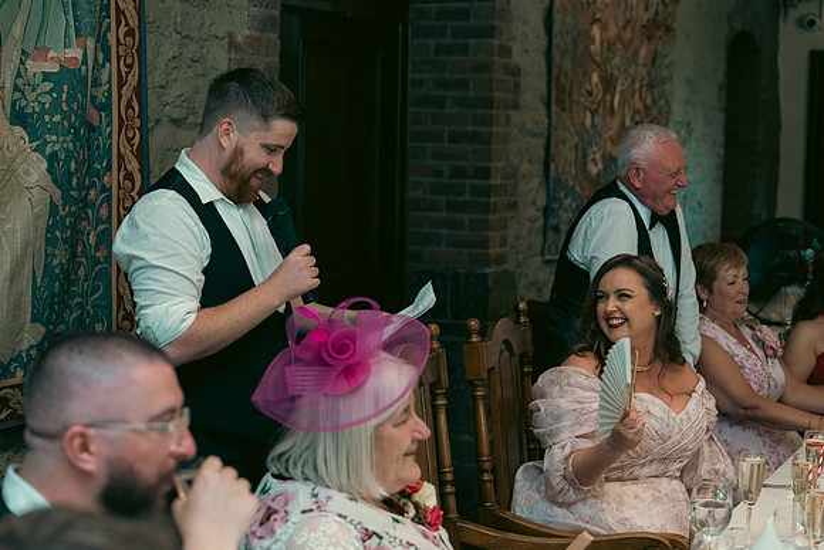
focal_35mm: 70
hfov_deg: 28.8
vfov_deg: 19.5
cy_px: 275
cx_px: 412
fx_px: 1603
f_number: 3.5
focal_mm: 70
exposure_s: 1/160
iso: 2500
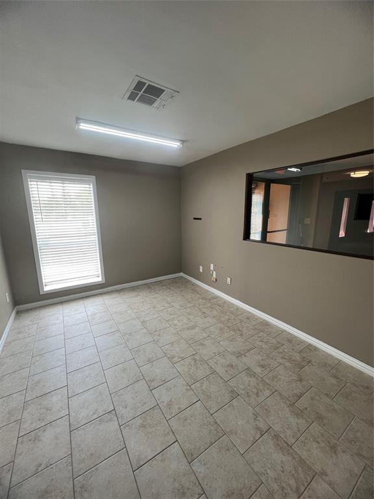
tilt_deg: -10.1
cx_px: 187
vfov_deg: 106.2
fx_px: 187
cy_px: 250
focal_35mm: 13
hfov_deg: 89.9
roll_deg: +0.5
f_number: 1.8
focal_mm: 1.57
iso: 100
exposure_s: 1/120
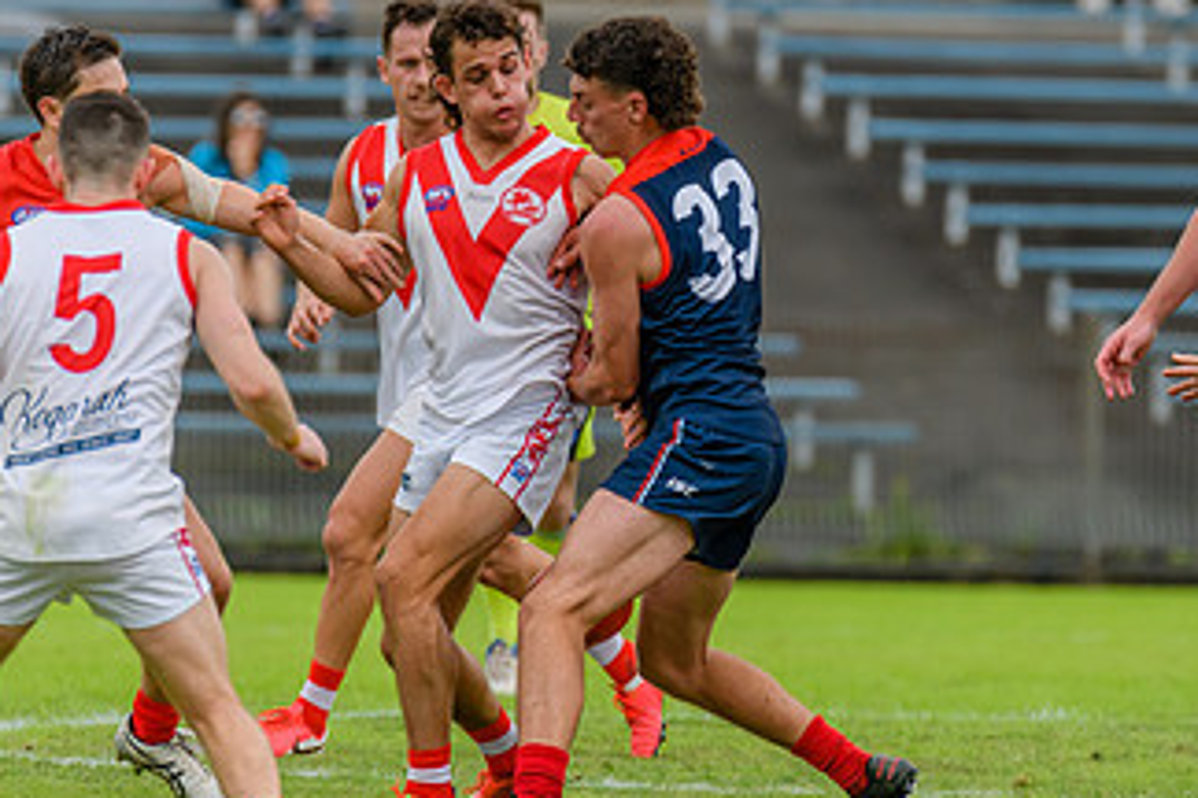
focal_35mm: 979
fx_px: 32576
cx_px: 703
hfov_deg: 2.1
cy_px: 366
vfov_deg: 1.4
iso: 900
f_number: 6.3
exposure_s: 1/2000
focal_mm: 500
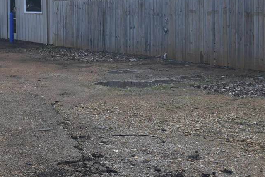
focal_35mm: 75
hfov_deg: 26.0
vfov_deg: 18.1
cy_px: 59
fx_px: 552
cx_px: 19
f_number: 7.1
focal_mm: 25
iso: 100
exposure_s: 1/200
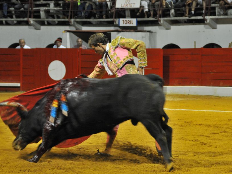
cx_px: 123
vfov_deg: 8.7
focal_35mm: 171
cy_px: 95
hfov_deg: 11.6
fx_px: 1144
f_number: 5.3
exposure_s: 1/90
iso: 1600
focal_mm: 95
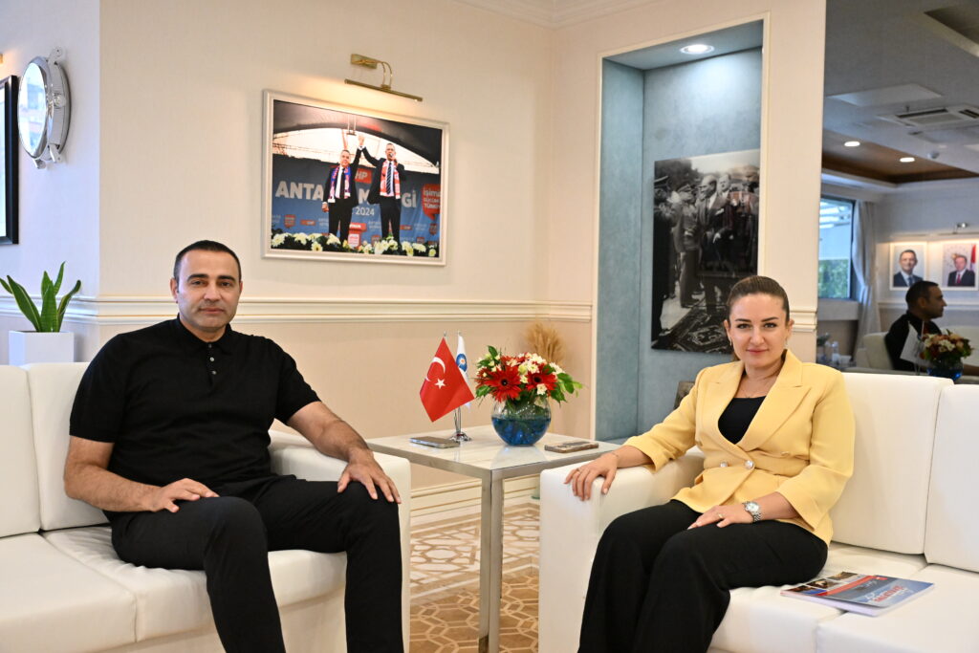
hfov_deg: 56.5
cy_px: 326
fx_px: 911
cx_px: 490
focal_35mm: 34
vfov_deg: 39.4
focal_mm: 33.5
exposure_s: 1/320
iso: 5000
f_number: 4
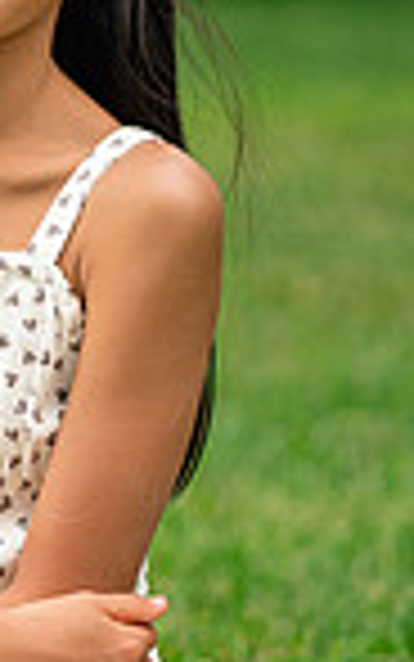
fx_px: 6186
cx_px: -432
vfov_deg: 6.1
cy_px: 245
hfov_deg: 3.8
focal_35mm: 343
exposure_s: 1/2500
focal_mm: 85
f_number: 2.5
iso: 400
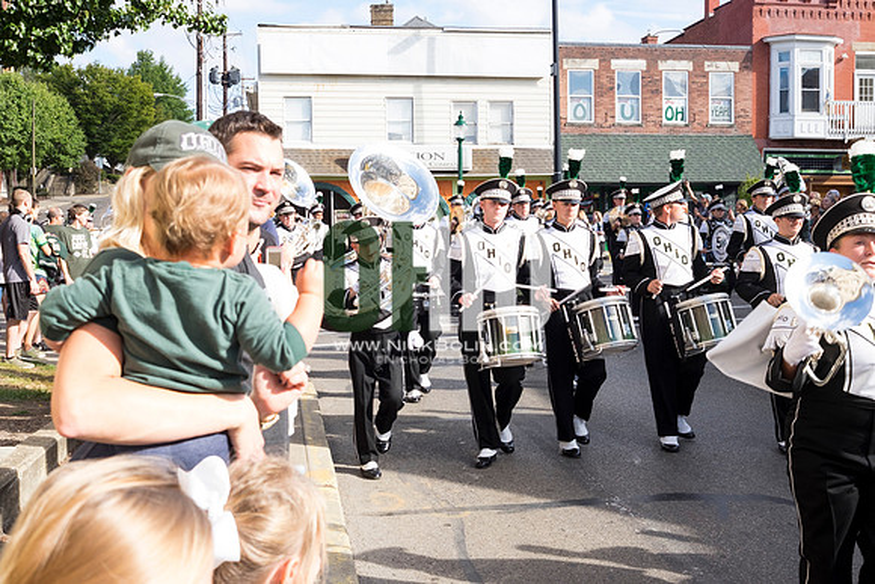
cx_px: 438
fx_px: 997
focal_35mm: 41
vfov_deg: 32.6
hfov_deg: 47.4
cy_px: 292
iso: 400
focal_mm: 27
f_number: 7.1
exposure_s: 1/320
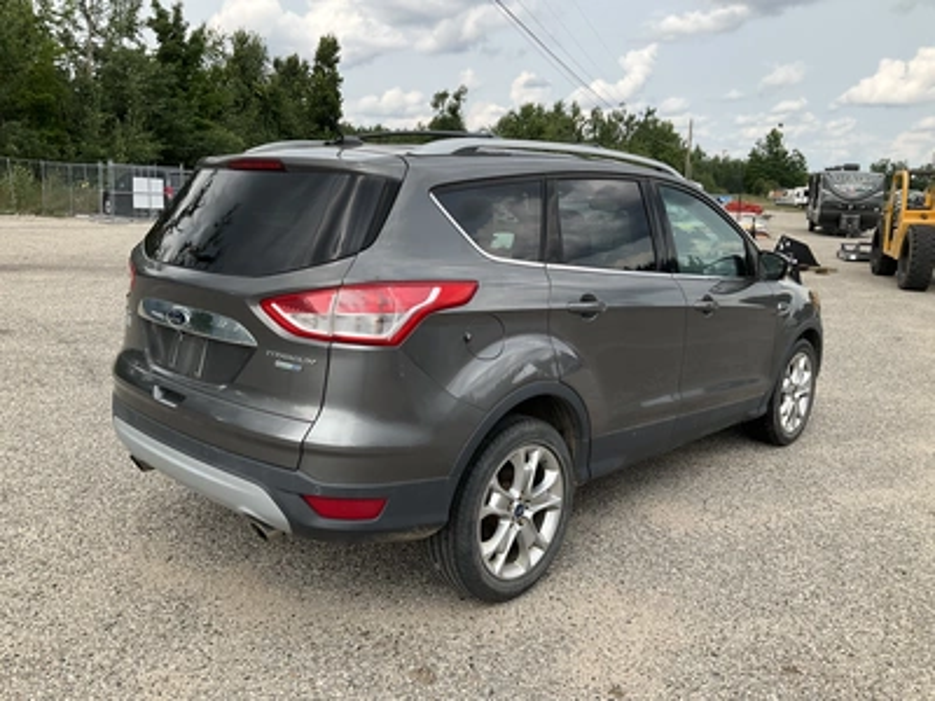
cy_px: 350
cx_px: 468
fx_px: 783
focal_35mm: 29
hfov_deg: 61.7
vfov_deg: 48.2
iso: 25
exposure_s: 1/883
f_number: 1.8
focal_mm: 3
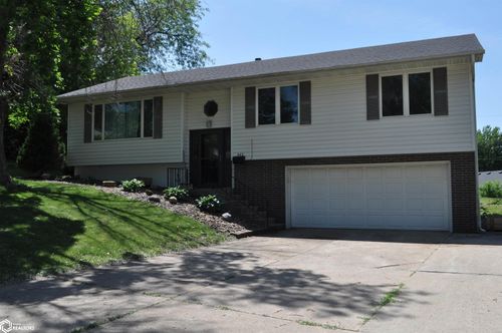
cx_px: 251
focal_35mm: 33
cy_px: 166
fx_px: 460
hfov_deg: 57.3
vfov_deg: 39.9
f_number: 9
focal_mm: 22
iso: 200
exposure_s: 1/320
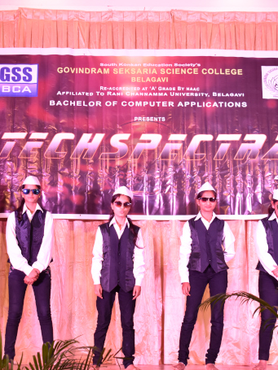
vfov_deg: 18.7
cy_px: 176
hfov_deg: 14.1
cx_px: 116
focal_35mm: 105
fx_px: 1125
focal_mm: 46
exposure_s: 1/60
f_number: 5.3
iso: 900
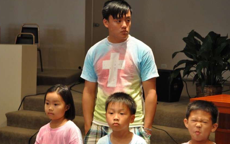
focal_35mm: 114
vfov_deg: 11.5
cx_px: 109
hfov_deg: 18.3
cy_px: 72
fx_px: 714
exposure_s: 1/20
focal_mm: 62
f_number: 5.3
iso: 1600
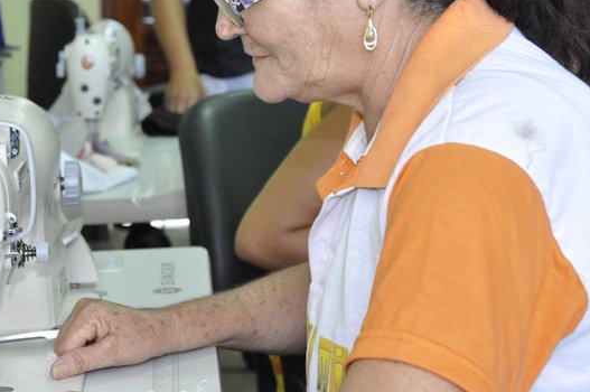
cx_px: 179
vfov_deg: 15.0
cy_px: 134
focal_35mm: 91
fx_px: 1490
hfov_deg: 22.3
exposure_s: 1/80
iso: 3200
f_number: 5.6
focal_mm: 40
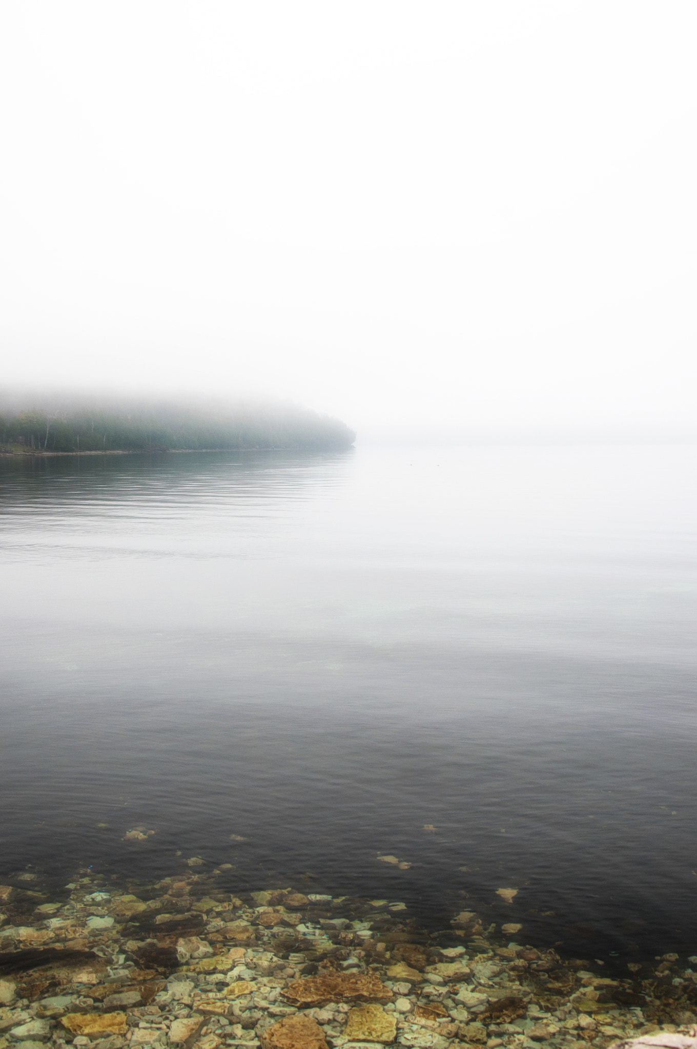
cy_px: 524
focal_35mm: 36
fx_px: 1048
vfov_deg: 53.2
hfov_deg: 36.8
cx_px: 348
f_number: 5
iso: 200
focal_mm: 24
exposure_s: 1/100
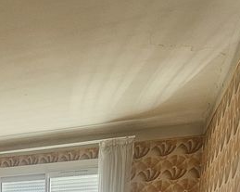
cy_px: 314
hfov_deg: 33.2
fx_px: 348
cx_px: -24
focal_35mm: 49
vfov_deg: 22.7
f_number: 2.2
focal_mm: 1.7
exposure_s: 1/50
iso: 40
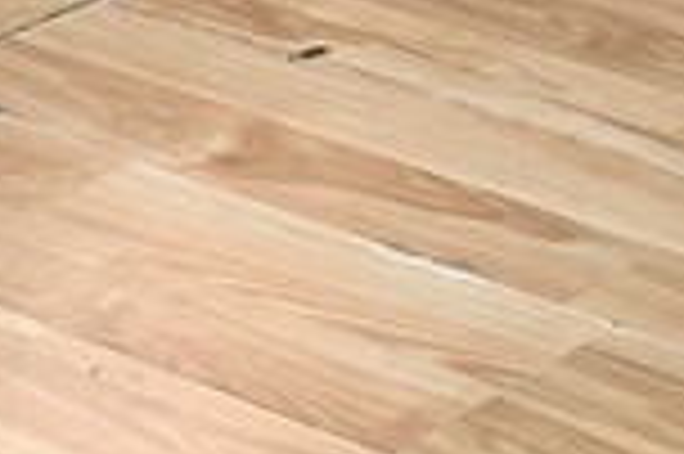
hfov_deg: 10.7
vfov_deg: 6.8
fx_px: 3321
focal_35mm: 175
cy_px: -1047
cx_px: 1402
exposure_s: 1/60
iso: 60
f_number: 1.89
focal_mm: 5.43
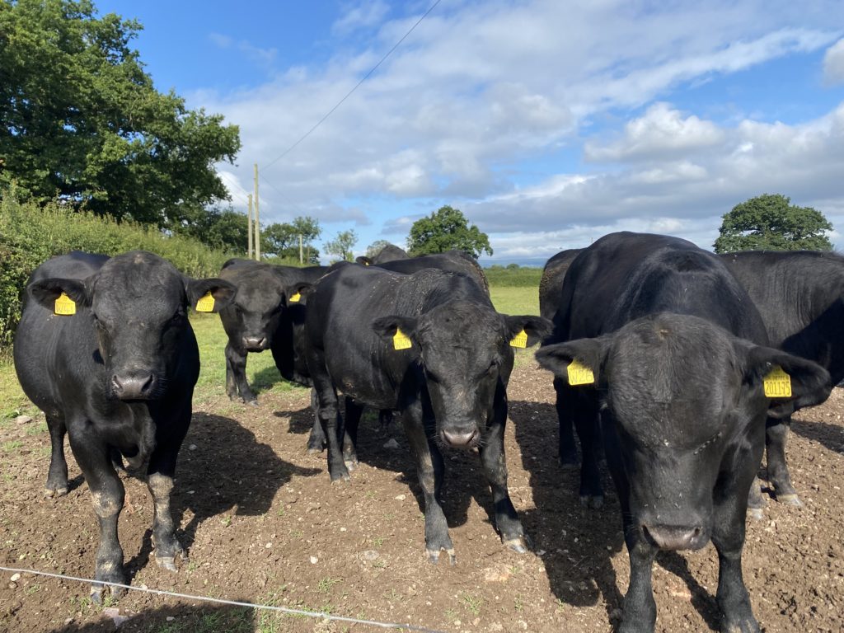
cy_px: 316
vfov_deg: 53.1
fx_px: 634
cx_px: 422
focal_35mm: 26
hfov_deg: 67.3
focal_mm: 4.25
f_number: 1.8
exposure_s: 1/2268
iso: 32
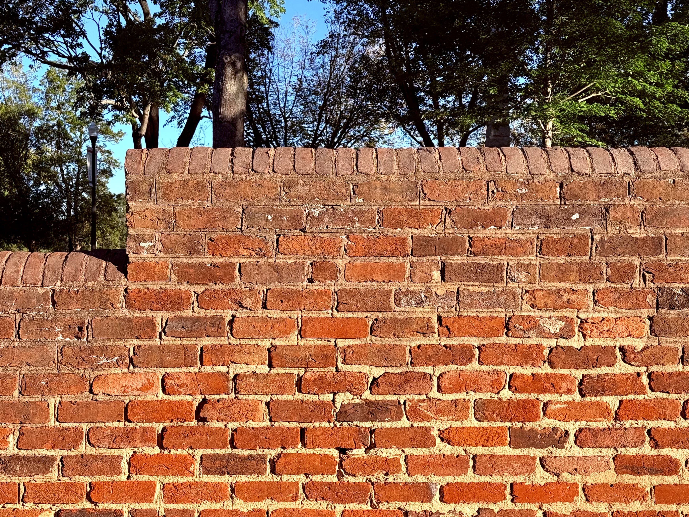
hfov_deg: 34.3
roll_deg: -0.7
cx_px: 312
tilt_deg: +0.0
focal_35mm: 56
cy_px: 255
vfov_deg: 26.1
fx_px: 1115
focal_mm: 6.76
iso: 64
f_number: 1.78
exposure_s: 1/1795
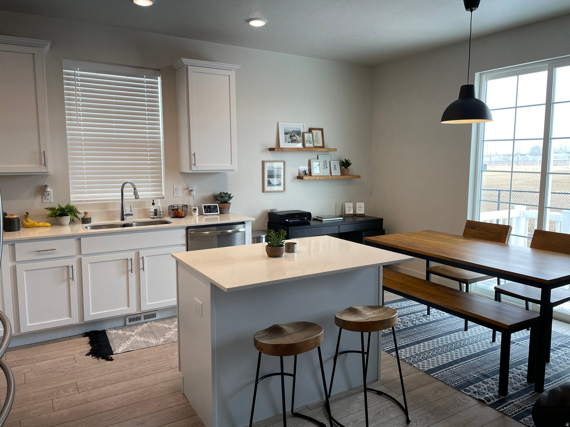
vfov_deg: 53.1
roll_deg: -0.2
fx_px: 428
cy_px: 214
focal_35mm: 26
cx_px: 285
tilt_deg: -5.7
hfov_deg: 67.3
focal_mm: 4.2
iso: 40
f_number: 1.6
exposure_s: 1/120
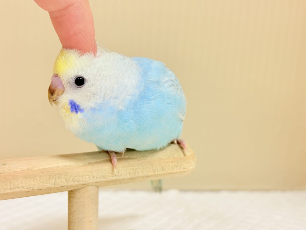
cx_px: 153
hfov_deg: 36.8
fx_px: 460
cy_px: 115
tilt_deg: -8.9
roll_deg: -2.2
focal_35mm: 52
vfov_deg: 28.0
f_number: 1.6
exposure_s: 1/87
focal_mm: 5.96
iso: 50
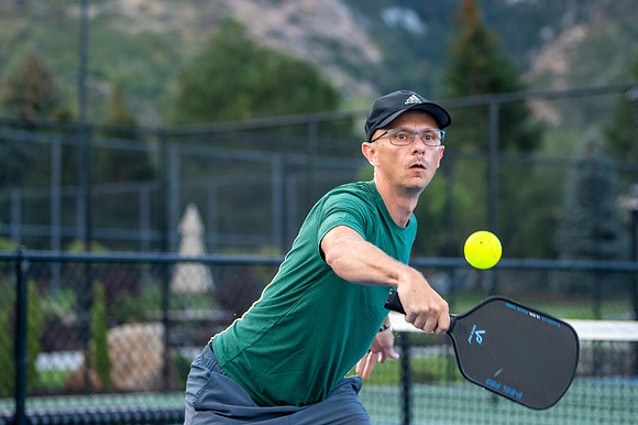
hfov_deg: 16.9
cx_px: 316
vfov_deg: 11.3
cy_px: 178
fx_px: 2146
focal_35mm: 121
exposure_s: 1/1000
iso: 1250
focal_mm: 82
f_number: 2.8
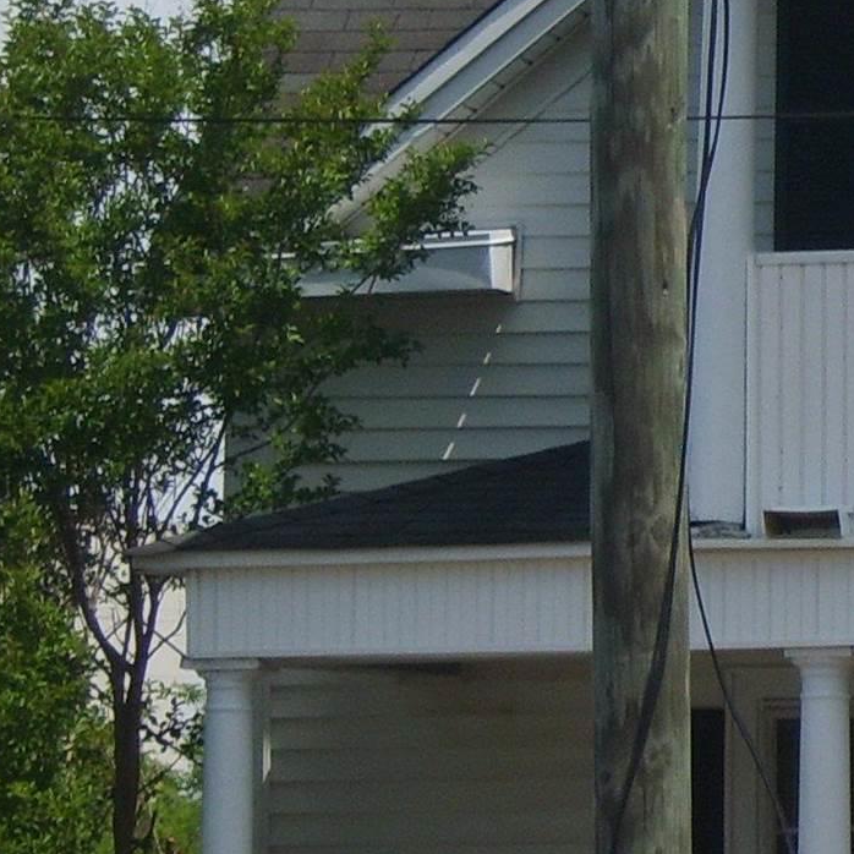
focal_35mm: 280
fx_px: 7815
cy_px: 465
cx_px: 1769
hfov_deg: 6.1
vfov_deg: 6.3
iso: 50
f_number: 4.1
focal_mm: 15
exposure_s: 1/750
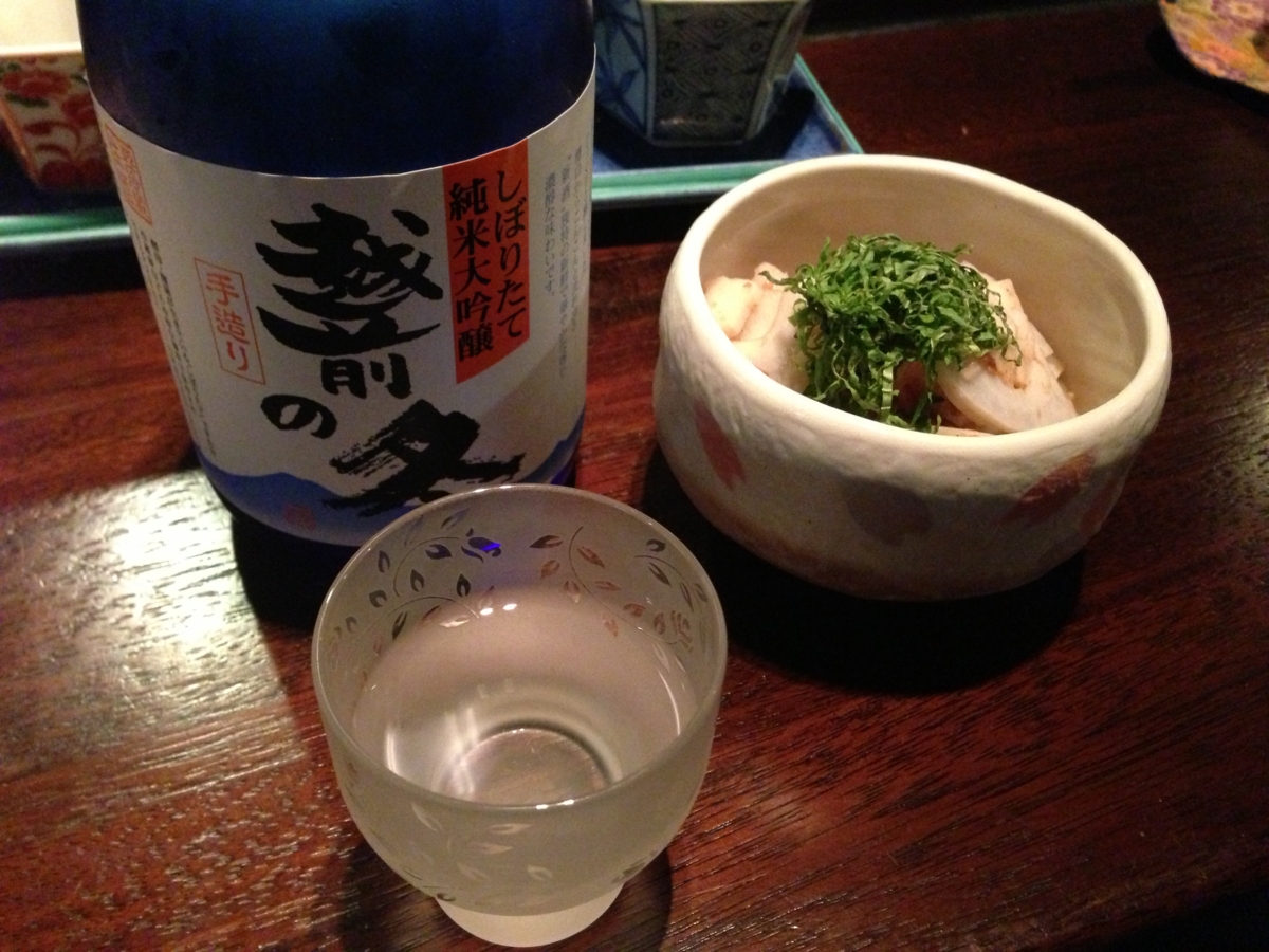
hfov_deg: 55.4
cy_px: 476
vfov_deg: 42.9
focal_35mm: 33
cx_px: 634
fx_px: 1210
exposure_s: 1/15
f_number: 2.4
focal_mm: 4.13
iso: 800
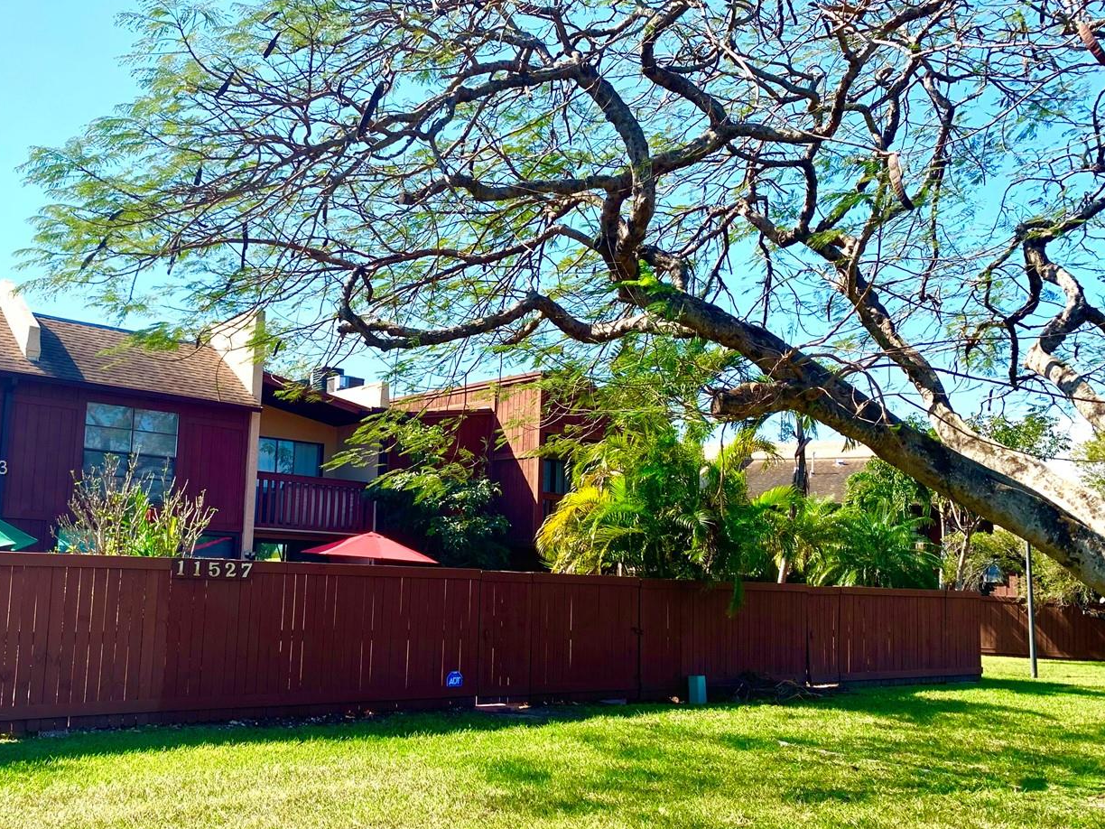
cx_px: 441
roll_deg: -3.6
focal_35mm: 34
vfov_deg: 41.7
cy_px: 470
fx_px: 1085
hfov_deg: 53.6
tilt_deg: +6.5
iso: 25
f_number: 1.8
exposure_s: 1/1314
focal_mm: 4.25
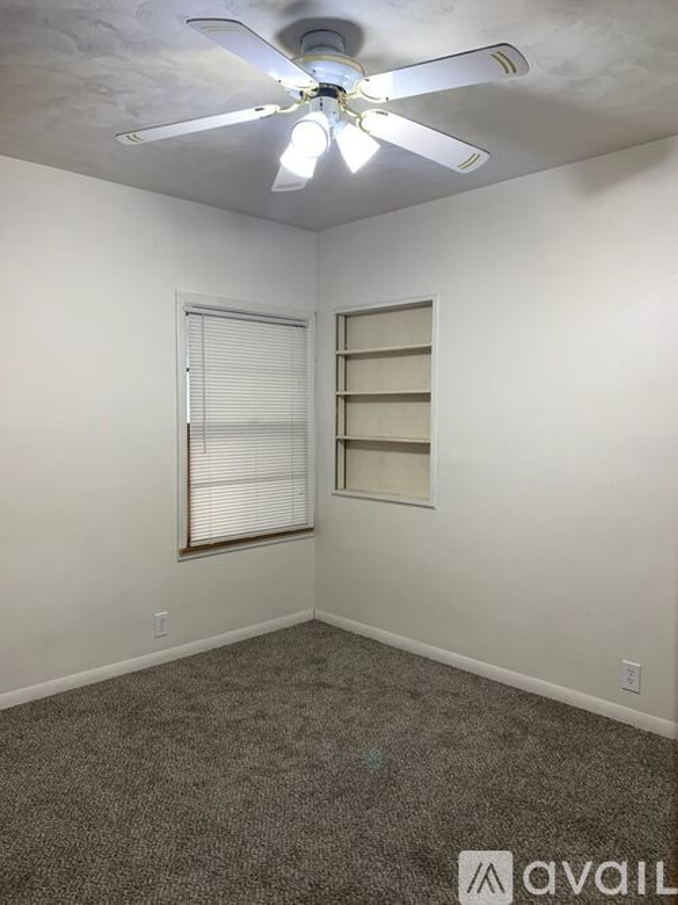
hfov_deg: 53.0
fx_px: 679
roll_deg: -0.8
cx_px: 339
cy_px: 452
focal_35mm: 26
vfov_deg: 67.3
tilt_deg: -2.3
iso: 250
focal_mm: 4.25
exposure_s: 1/60
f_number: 1.8
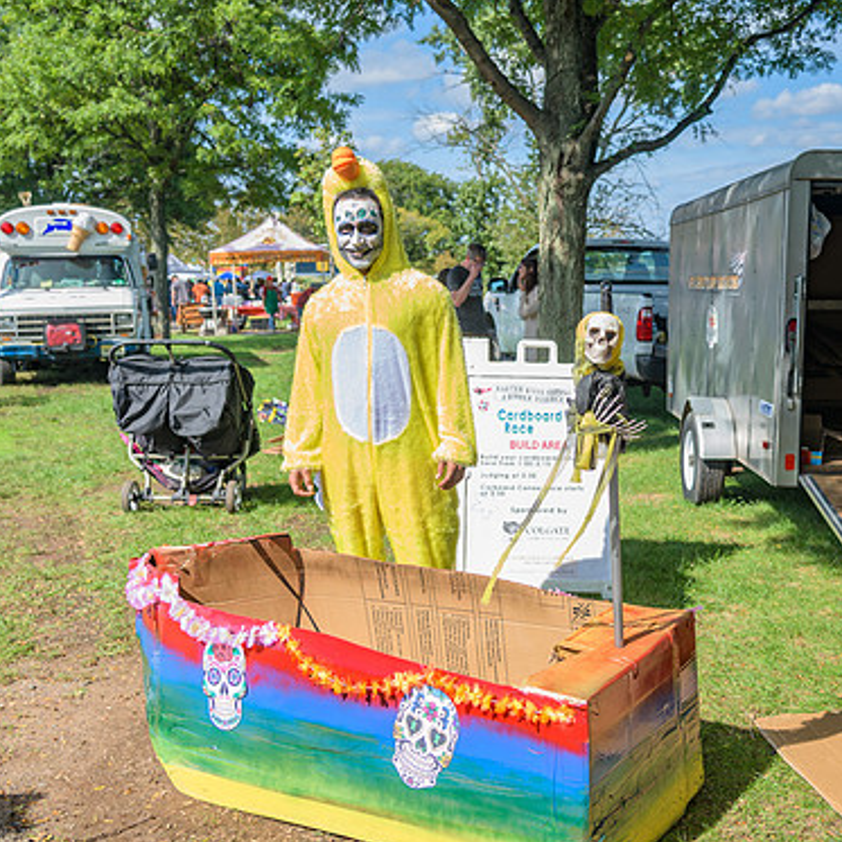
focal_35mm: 41
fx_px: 1128
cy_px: 421
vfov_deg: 40.9
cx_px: 515
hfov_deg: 40.7
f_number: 4
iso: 64
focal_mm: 31
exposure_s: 1/100
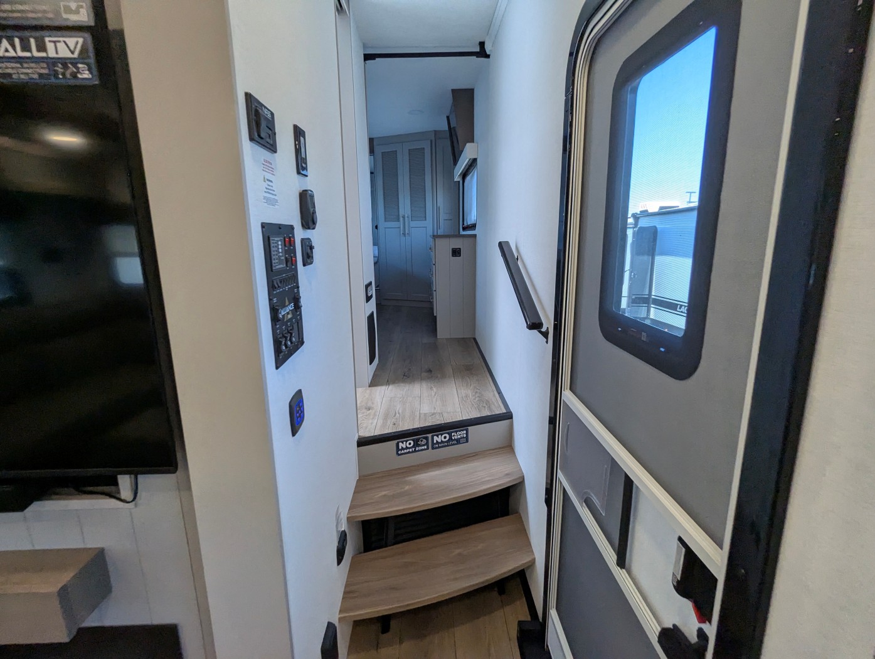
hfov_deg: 94.4
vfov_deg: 78.2
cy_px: 330
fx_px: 405
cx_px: 438
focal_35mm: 16
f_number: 2.2
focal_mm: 2.35
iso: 174
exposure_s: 1/165
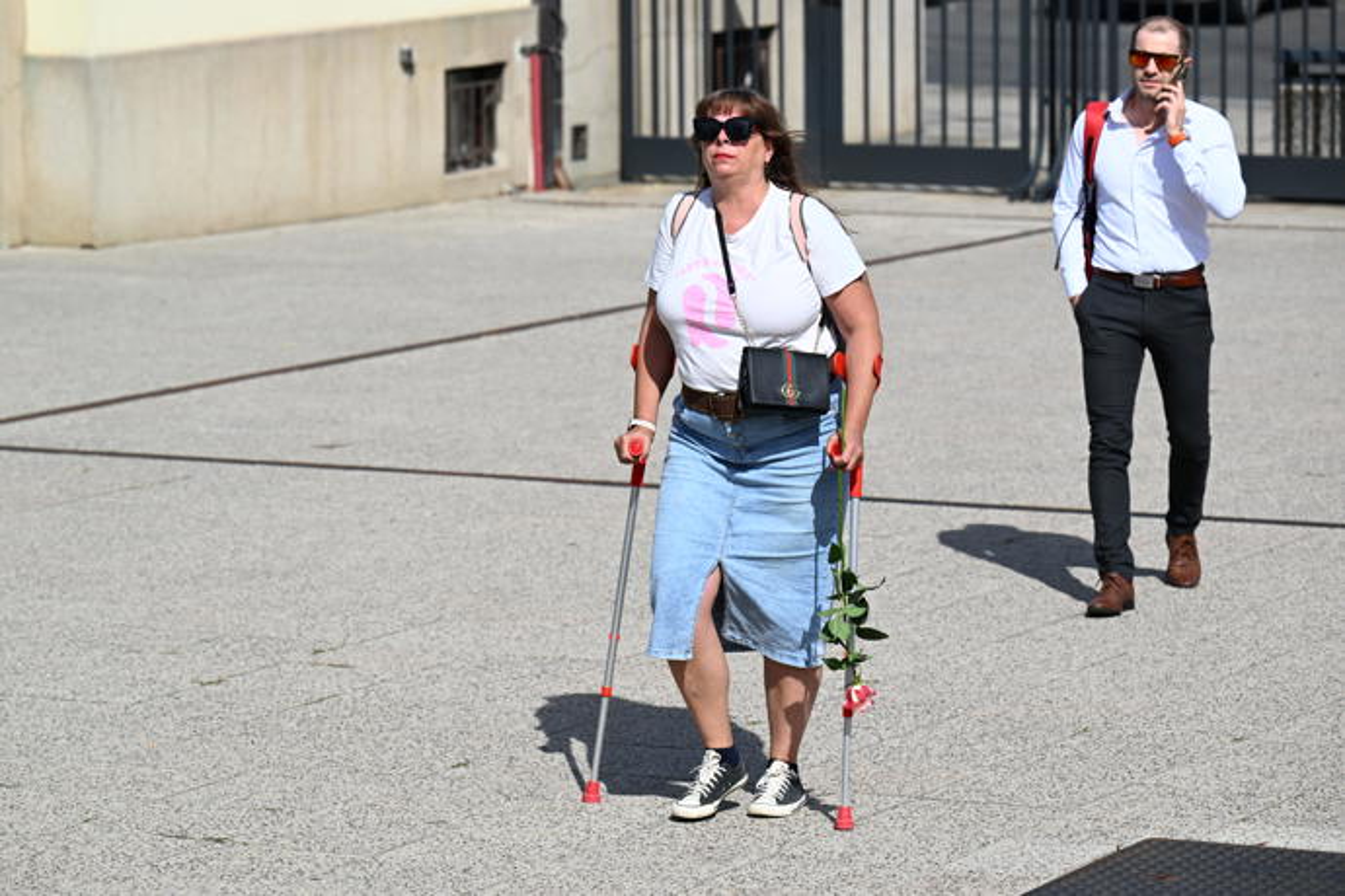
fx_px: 5604
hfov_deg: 13.7
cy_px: 448
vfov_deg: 9.1
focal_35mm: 150
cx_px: 672
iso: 800
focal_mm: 150
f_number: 5.6
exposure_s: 1/6400
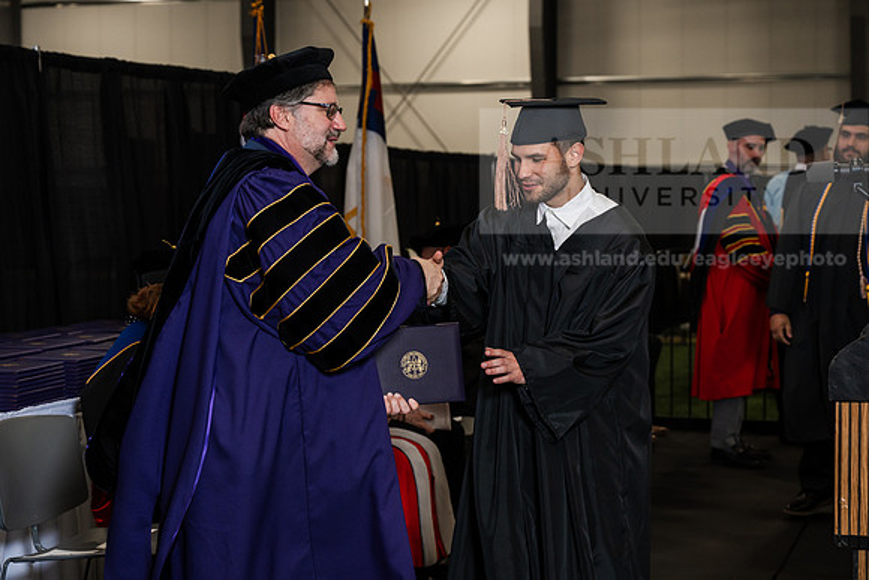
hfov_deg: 28.8
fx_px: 1690
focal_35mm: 70
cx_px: 434
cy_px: 290
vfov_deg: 19.5
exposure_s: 1/200
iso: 1250
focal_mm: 70
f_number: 5
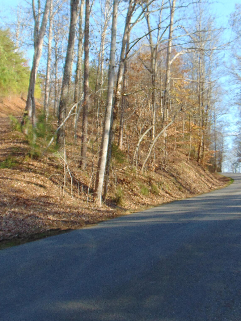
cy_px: 126
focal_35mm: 49
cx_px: 148
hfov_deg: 29.6
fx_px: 455
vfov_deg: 38.7
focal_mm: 4.5
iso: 80
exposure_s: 1/320
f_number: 3
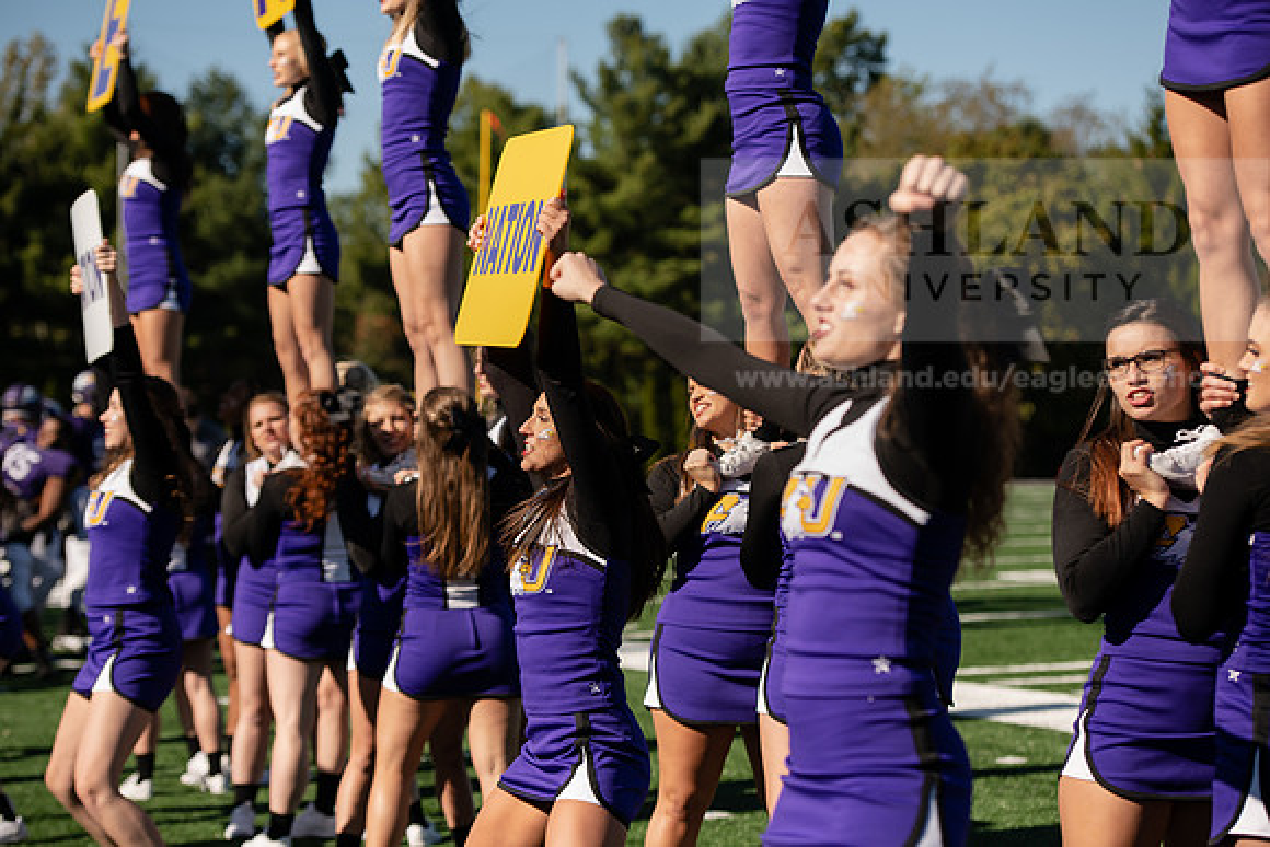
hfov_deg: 21.5
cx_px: 635
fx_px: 3352
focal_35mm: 95
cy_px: 424
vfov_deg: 14.4
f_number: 4
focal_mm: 95
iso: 160
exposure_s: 1/2000
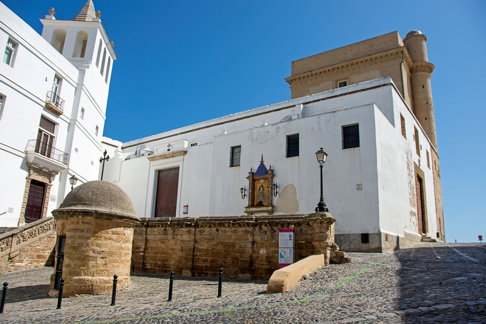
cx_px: 243
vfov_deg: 47.9
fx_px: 364
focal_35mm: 27
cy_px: 162
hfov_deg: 67.4
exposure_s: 1/1000
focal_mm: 18
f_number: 5.6
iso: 100
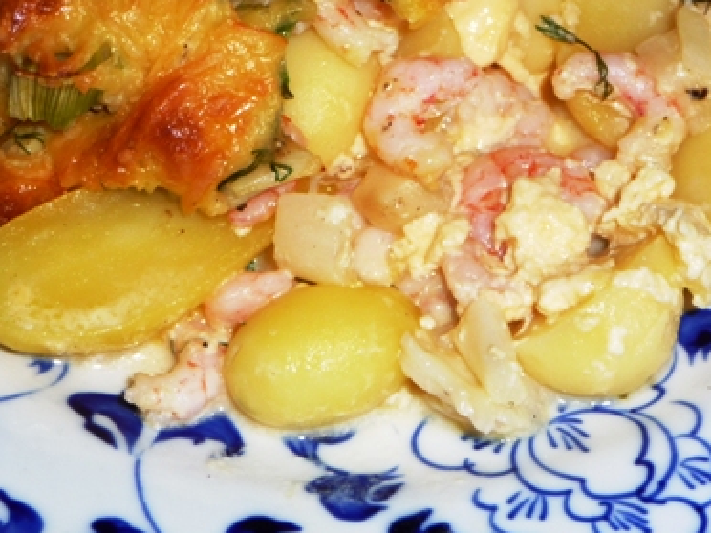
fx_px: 1766
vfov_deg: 17.0
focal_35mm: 86
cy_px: 103
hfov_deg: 22.8
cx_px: 356
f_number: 4.2
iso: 100
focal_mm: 8.5
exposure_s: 1/30
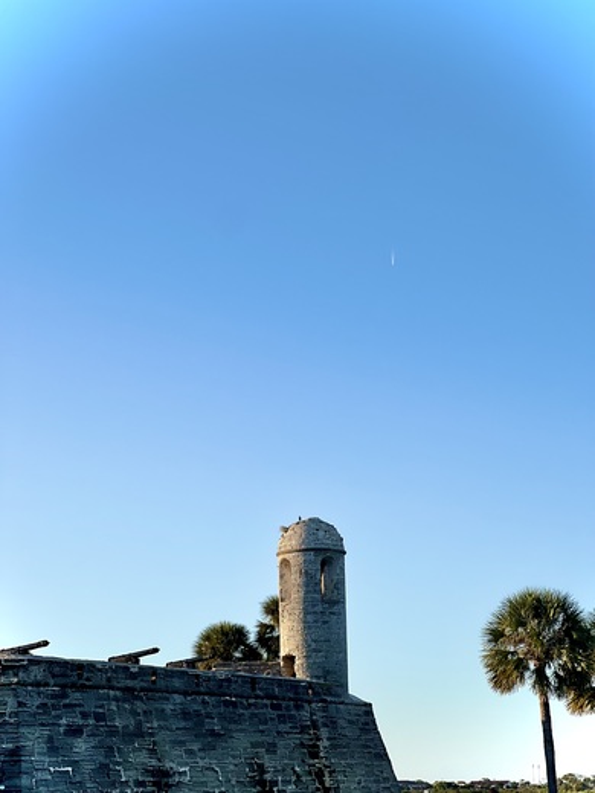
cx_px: 298
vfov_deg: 25.3
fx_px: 1765
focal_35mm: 77
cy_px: 396
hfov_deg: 19.1
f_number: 2.8
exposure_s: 1/595
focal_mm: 9
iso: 32
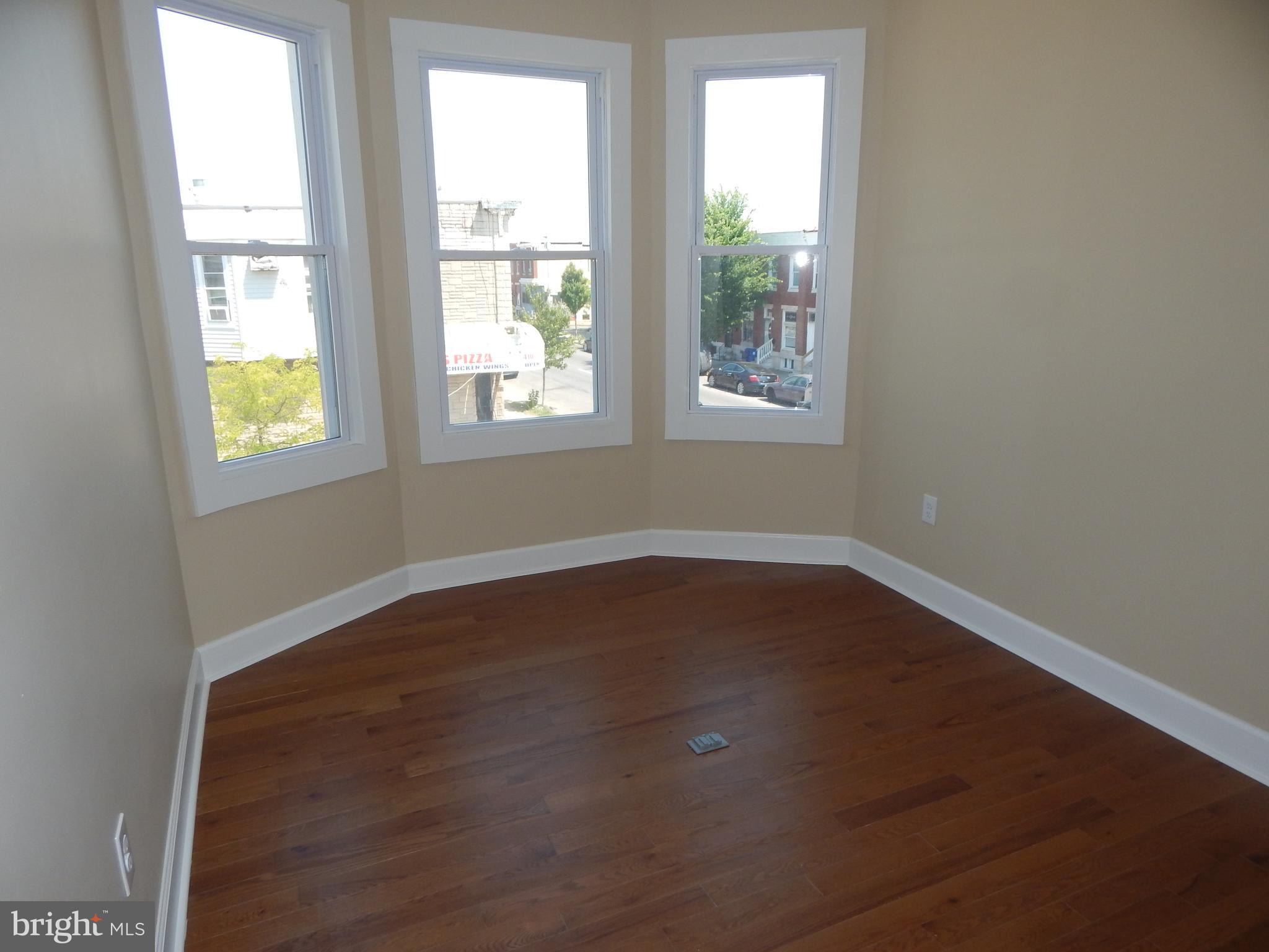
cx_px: 634
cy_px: 476
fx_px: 807
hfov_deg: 76.4
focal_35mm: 22
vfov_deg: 61.1
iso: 125
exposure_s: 1/320
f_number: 3
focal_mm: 4
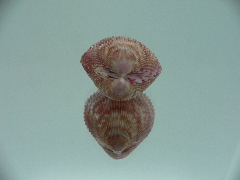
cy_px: 90
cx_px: 120
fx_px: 243
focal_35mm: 35
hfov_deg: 52.6
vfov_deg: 40.7
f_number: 2.8
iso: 80
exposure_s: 1/60
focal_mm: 4.6
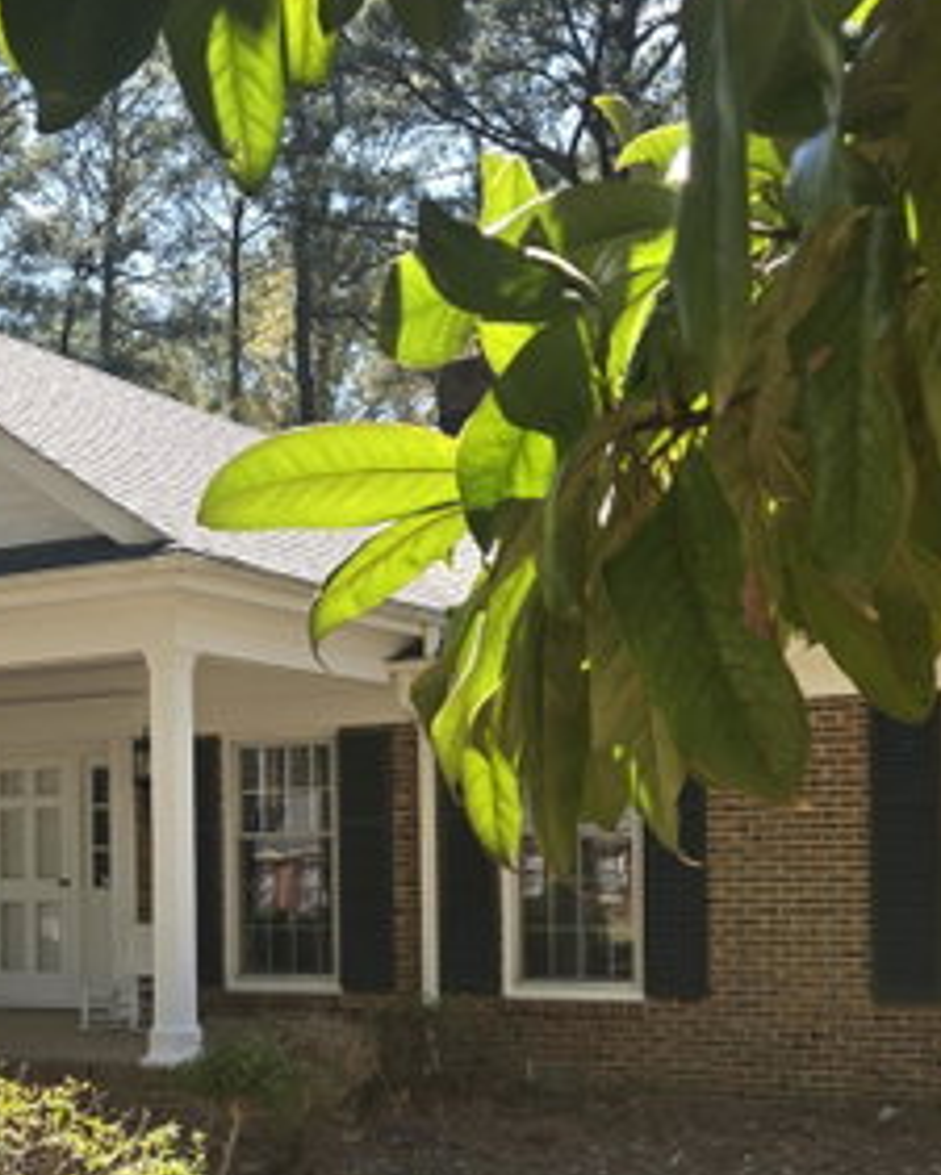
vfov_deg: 35.9
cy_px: 874
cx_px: 475
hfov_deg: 29.7
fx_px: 1774
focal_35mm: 51
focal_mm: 5.4
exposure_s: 1/390
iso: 25
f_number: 1.8
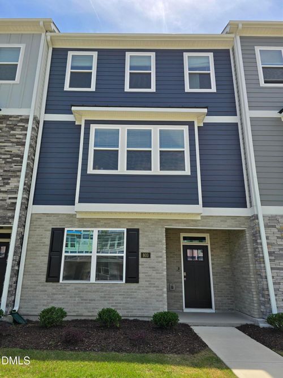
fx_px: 251
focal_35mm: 23
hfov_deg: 58.9
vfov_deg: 73.9
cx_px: 142
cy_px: 189
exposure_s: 1/829
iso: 12
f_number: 1.7
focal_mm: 6.3
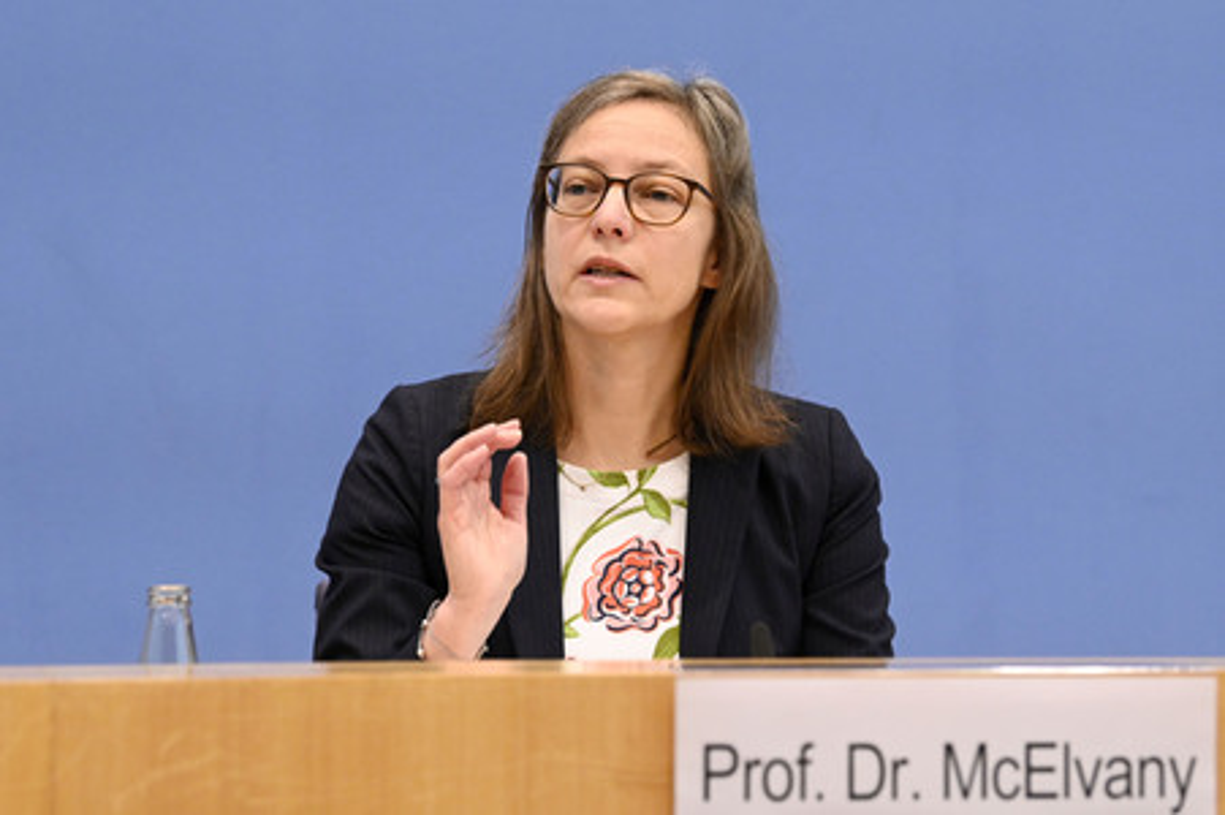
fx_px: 2924
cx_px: 612
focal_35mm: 86
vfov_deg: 15.9
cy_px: 408
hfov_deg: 23.7
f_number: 5.6
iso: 5000
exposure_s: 1/640
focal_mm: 86
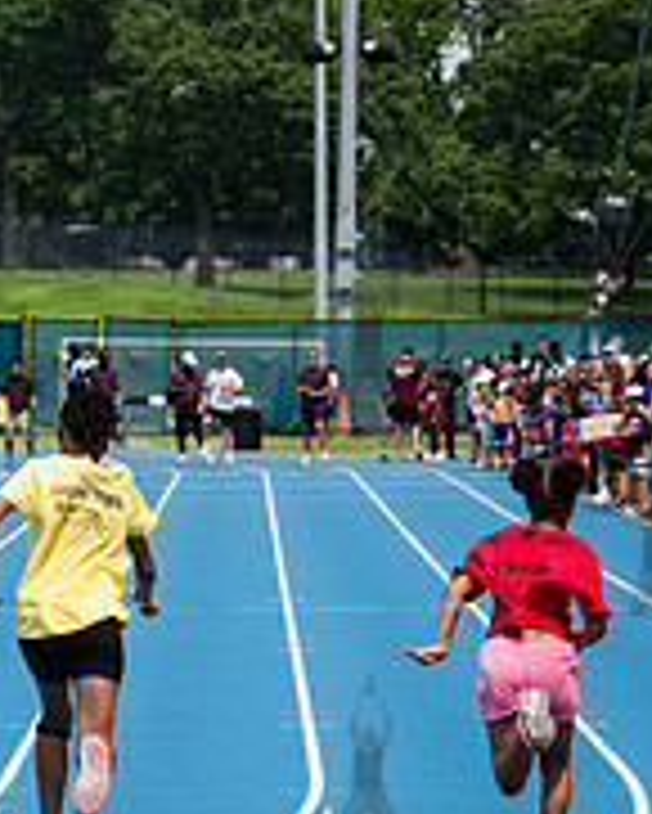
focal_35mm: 282
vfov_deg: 6.9
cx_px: -216
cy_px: 535
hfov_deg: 5.5
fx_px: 6796
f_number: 5
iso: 100
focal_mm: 94
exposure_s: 1/800
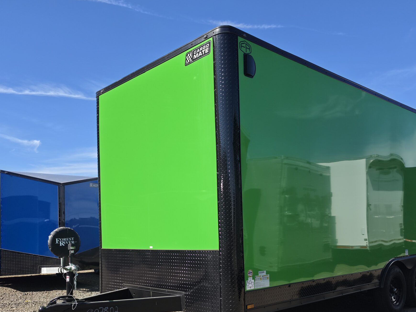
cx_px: 234
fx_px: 409
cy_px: 203
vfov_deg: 41.4
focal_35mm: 34
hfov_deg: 53.8
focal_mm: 6.5
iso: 40
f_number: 1.4
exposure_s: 1/3057
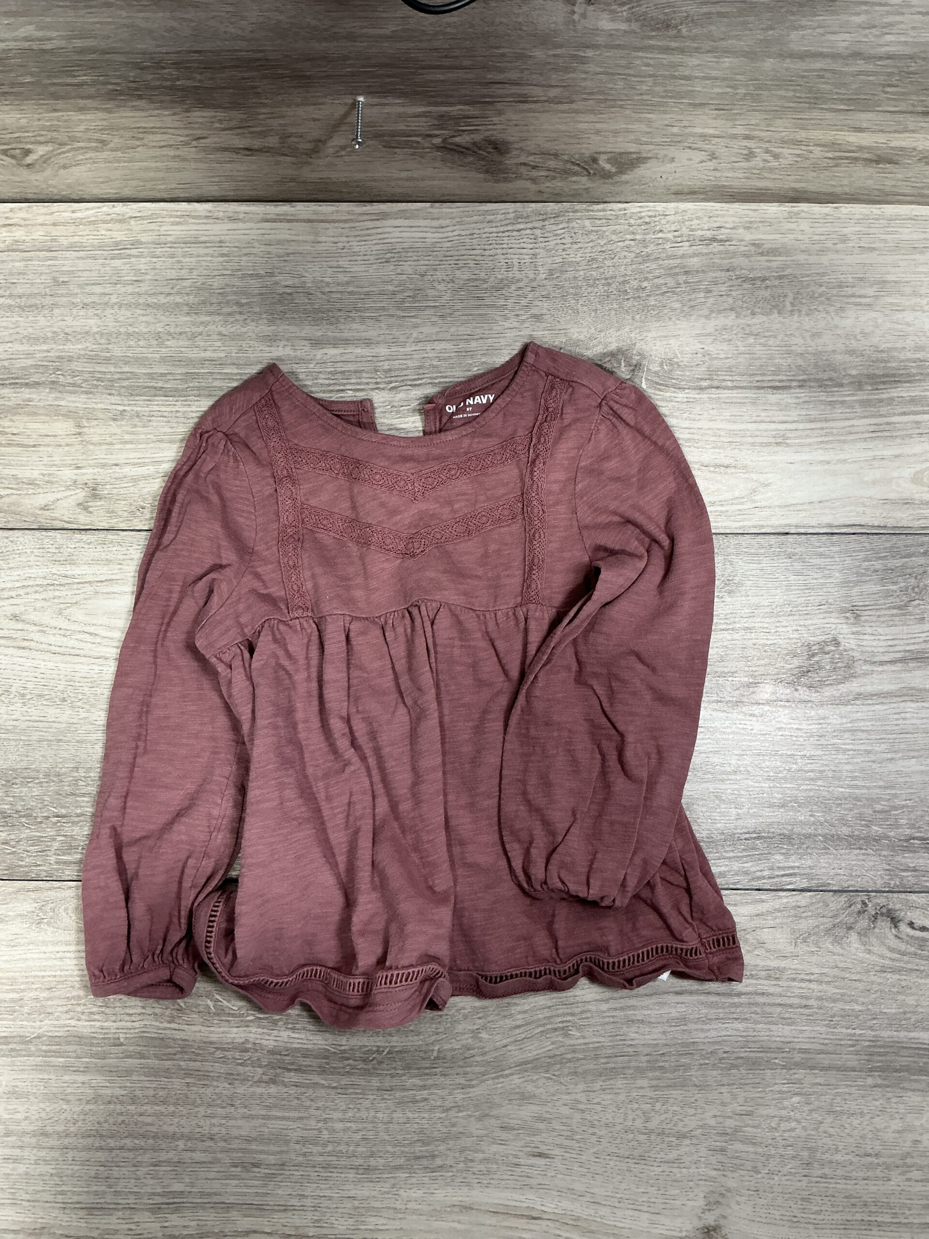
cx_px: 464
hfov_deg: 48.2
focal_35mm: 29
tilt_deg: -84.8
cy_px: 620
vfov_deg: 61.7
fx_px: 1038
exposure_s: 1/50
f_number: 1.8
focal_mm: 3
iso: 64
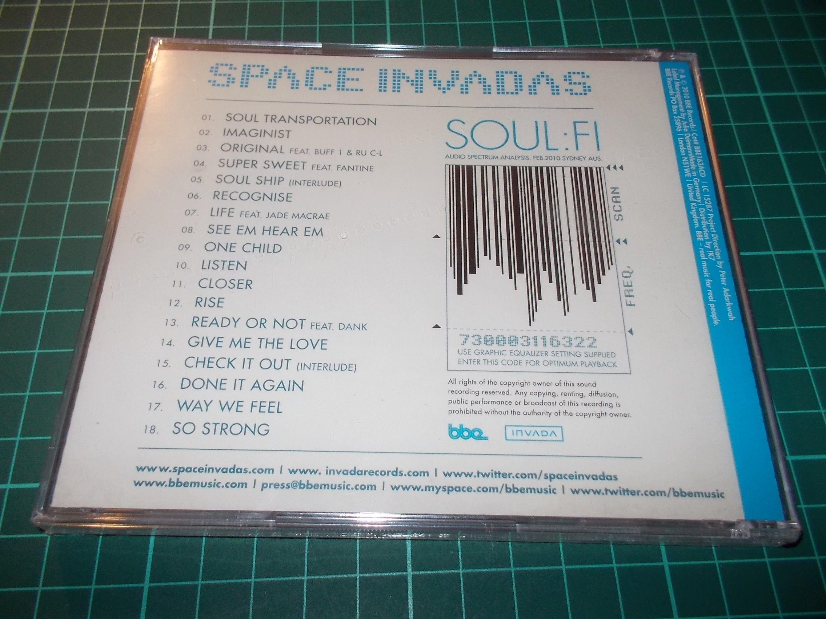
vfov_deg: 48.2
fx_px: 692
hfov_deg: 61.7
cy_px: 310
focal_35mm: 29
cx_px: 413
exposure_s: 1/30
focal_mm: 4.1
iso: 200
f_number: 3.3
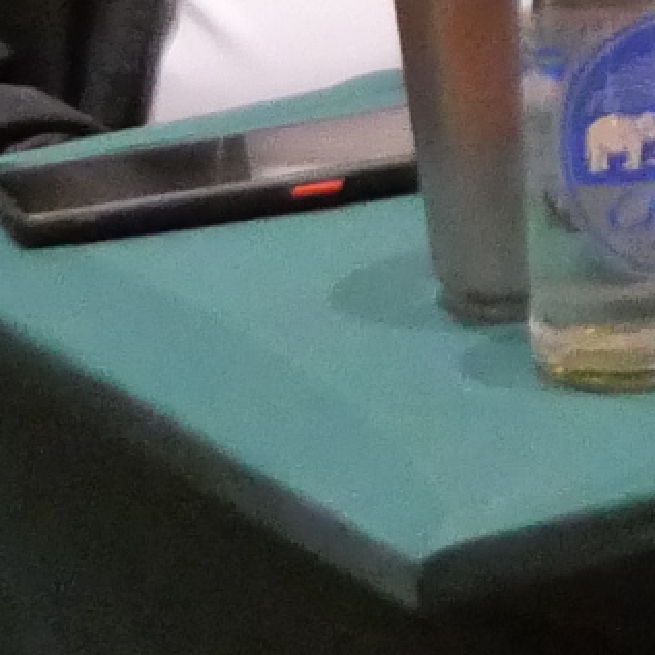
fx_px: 7471
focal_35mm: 349
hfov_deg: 4.7
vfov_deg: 4.8
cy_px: -1147
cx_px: 2362
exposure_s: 1/125
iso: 3200
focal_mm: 17
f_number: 3.8
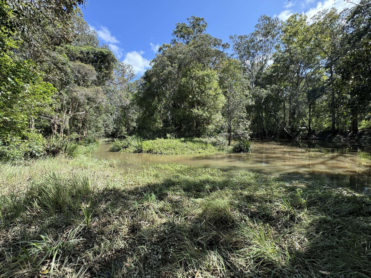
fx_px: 150
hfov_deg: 102.1
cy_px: 139
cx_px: 186
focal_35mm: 14
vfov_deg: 85.7
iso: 40
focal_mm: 2.22
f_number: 2.2
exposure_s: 1/307
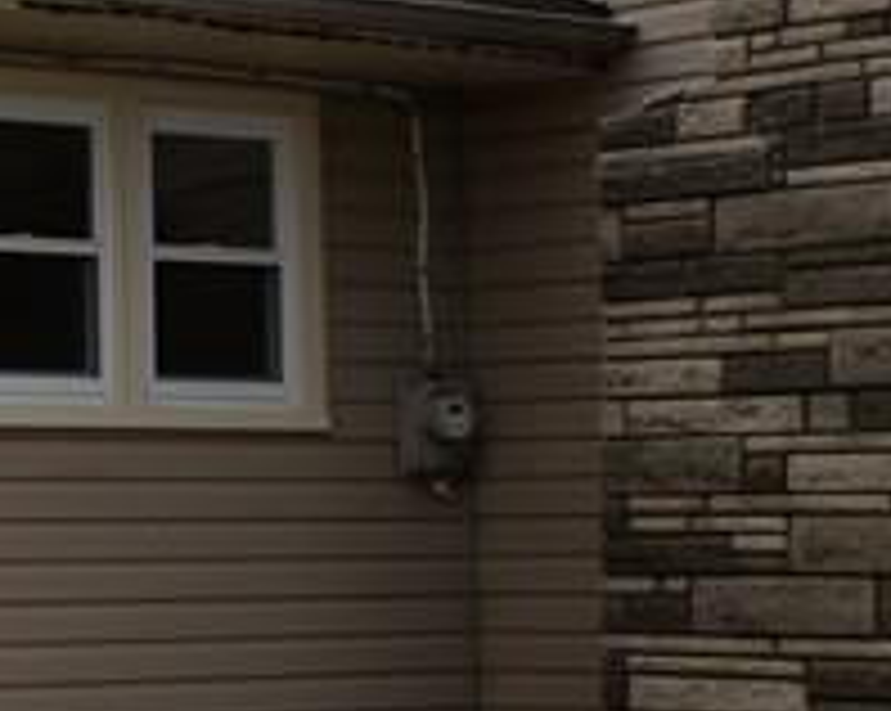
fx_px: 3662
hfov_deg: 13.7
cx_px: 20
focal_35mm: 139
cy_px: 306
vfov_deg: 11.1
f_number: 8
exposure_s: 1/80
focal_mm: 18
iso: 100
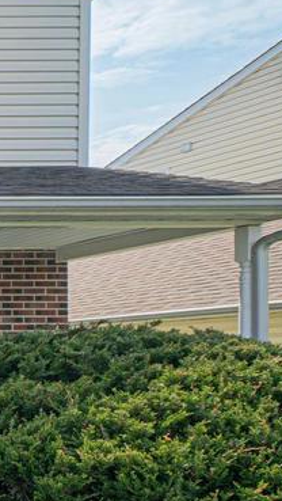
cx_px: -546
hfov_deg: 11.8
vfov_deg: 42.1
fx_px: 650
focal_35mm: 49
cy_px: 267
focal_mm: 12
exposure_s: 1/125
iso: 100
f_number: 8
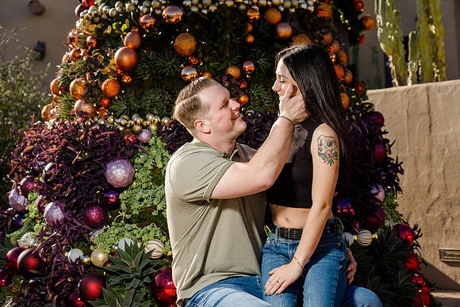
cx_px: 230
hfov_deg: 27.3
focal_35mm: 74
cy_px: 154
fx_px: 946
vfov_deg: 18.4
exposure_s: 1/250
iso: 50
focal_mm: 74
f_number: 5.6
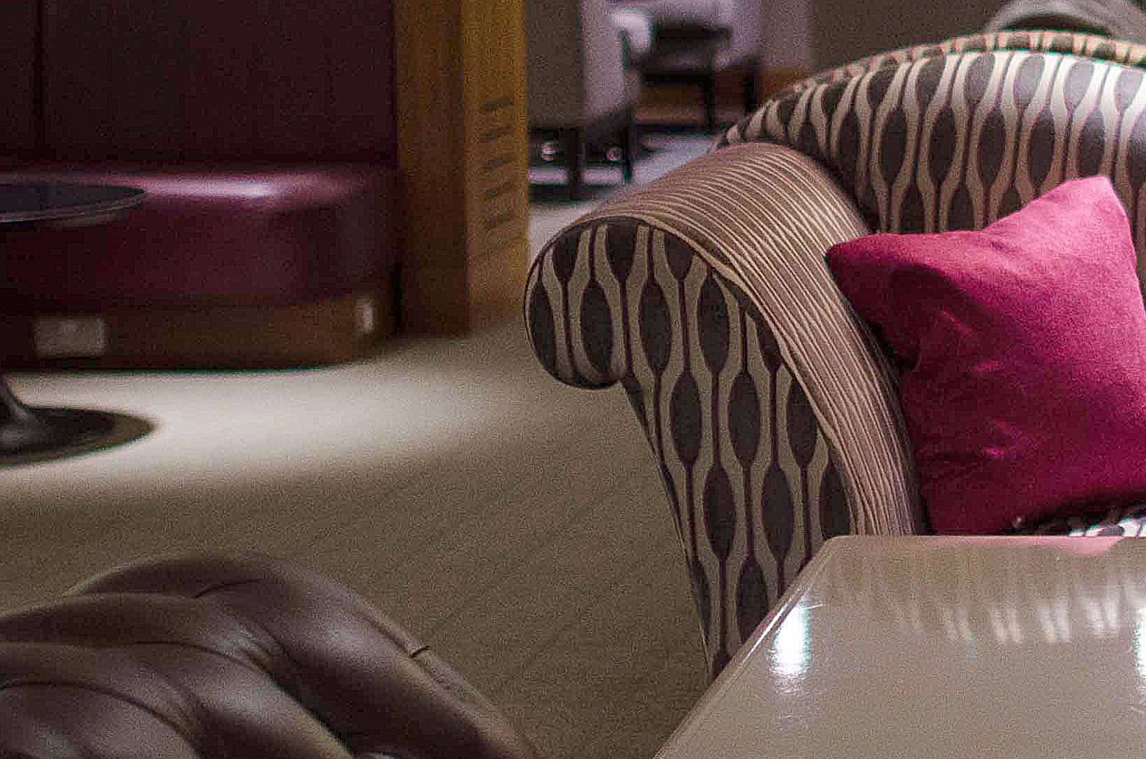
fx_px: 3431
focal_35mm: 108
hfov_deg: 17.7
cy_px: -86
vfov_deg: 12.4
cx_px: 1491
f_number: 1.4
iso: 500
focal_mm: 24
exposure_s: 1/125
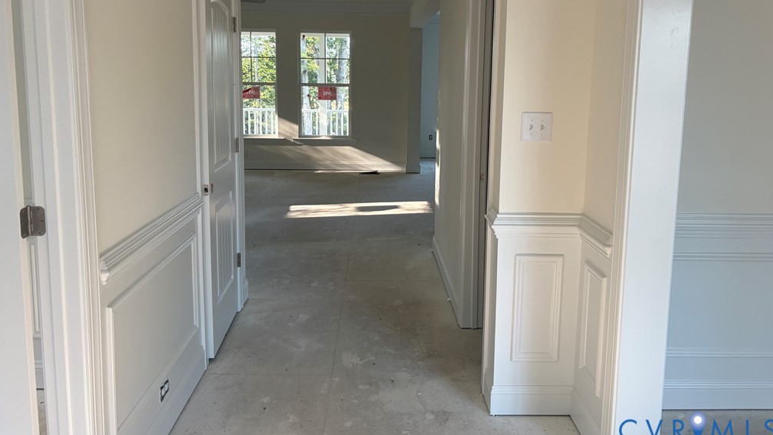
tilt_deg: -6.6
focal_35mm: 29
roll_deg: -0.5
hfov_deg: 66.1
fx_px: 595
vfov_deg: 39.8
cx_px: 381
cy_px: 155
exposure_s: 1/121
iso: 125
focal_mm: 5.96
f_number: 1.6
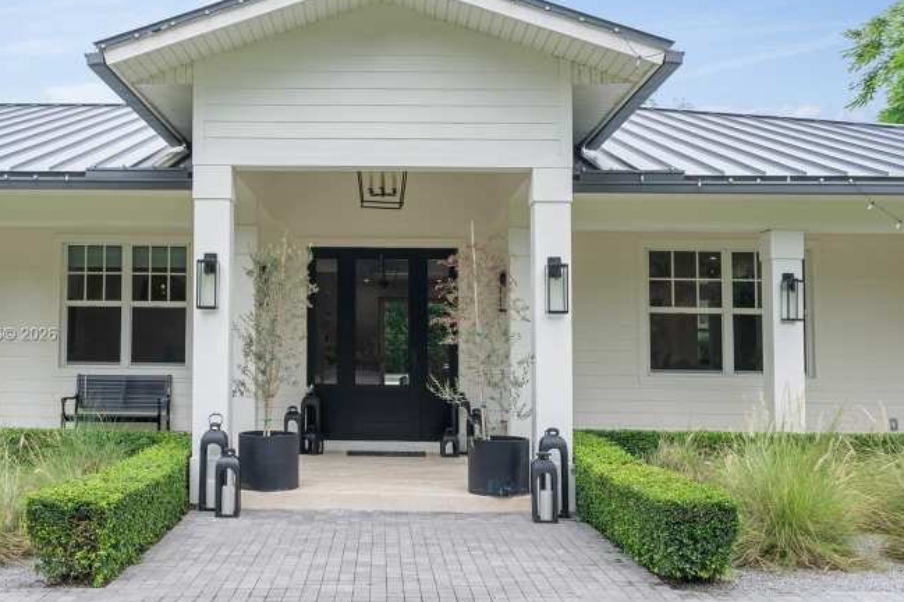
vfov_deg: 35.9
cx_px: 397
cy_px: 335
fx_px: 929
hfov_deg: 51.8
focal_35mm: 37
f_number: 9
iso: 100
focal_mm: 30
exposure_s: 1/80
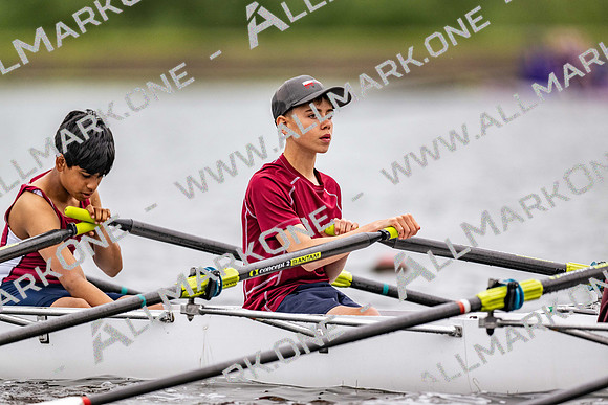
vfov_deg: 2.3
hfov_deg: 3.4
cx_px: 304
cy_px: 202
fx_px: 10135
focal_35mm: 600
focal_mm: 600
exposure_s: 1/2500
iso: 900
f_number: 4
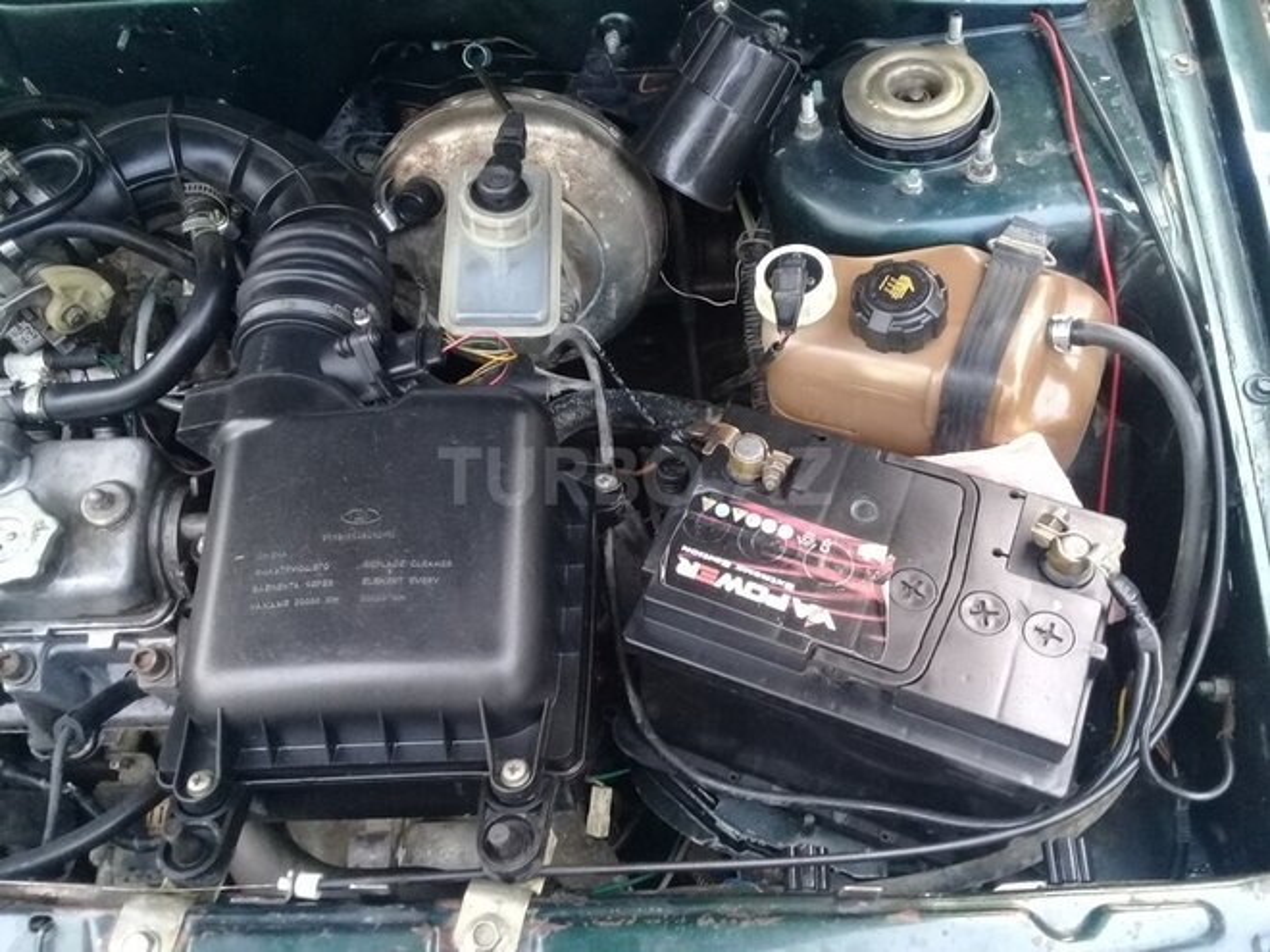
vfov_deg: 45.4
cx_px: 635
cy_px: 476
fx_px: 1137
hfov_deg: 58.4
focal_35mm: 31
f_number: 2.2
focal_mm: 3.3
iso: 200
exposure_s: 1/33
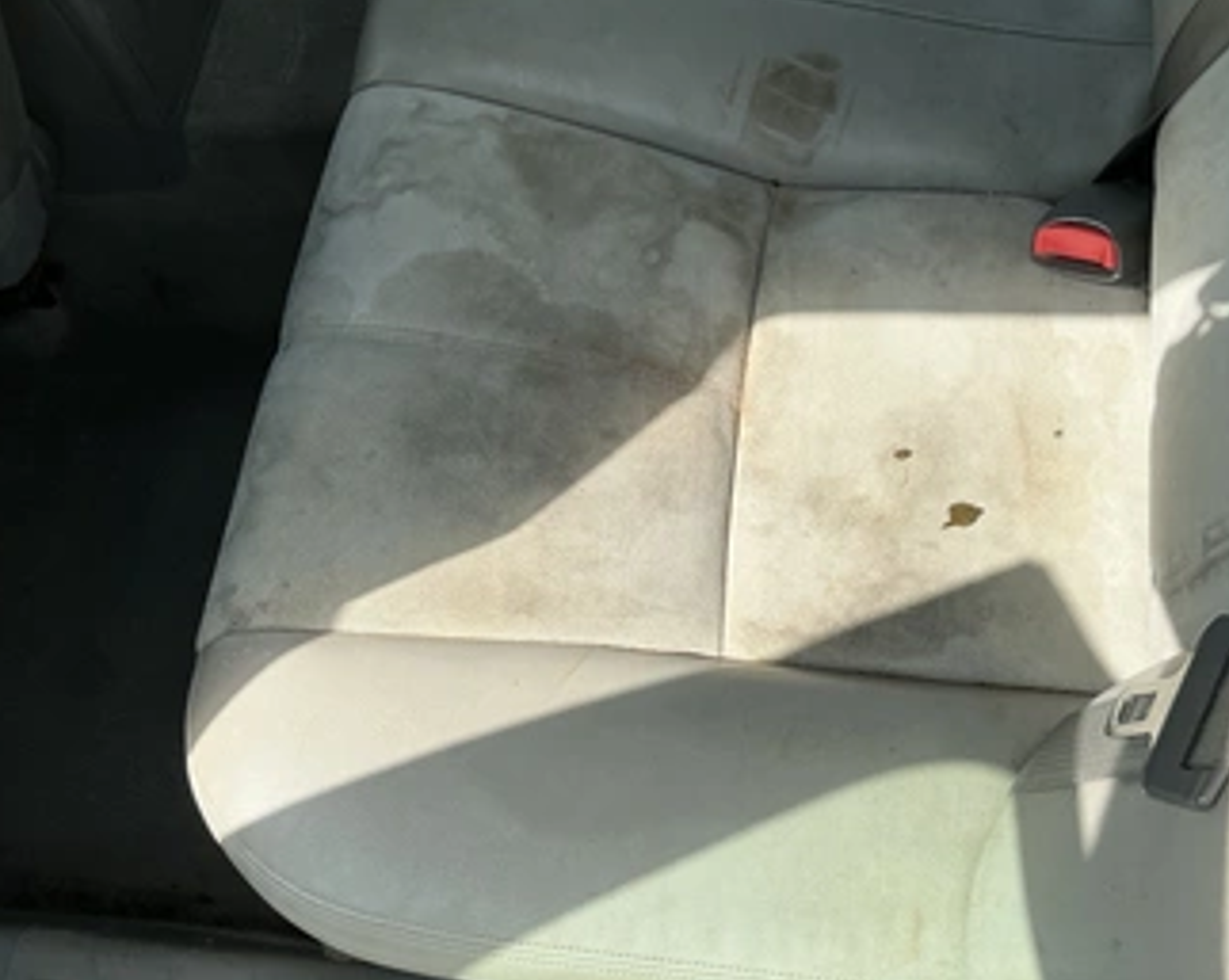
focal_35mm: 34
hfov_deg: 52.8
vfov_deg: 43.3
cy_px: 519
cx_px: 660
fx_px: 1236
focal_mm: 3
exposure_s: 1/944
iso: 25
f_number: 1.8
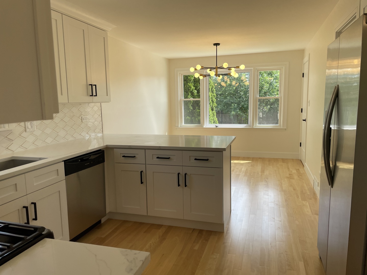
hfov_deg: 67.3
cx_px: 184
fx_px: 276
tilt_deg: -7.5
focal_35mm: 26
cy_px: 138
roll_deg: +1.4
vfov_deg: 53.1
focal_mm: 4.2
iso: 32
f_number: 1.6
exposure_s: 1/403
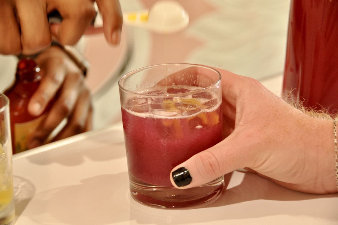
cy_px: 112
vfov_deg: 13.0
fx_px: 984
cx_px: 169
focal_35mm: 105
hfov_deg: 19.5
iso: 1250
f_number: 5
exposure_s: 1/30
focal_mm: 70
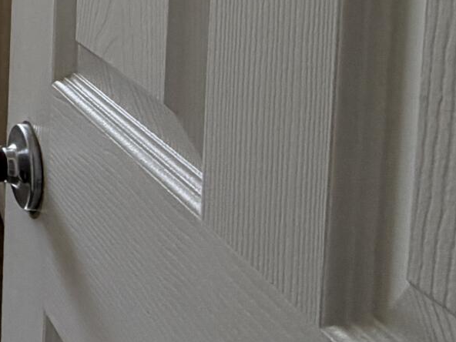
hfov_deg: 17.4
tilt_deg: -4.9
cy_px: -127
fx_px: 935
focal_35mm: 71
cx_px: -505
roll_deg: +1.0
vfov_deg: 18.9
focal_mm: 2.22
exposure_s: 1/121
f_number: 2.2
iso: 80
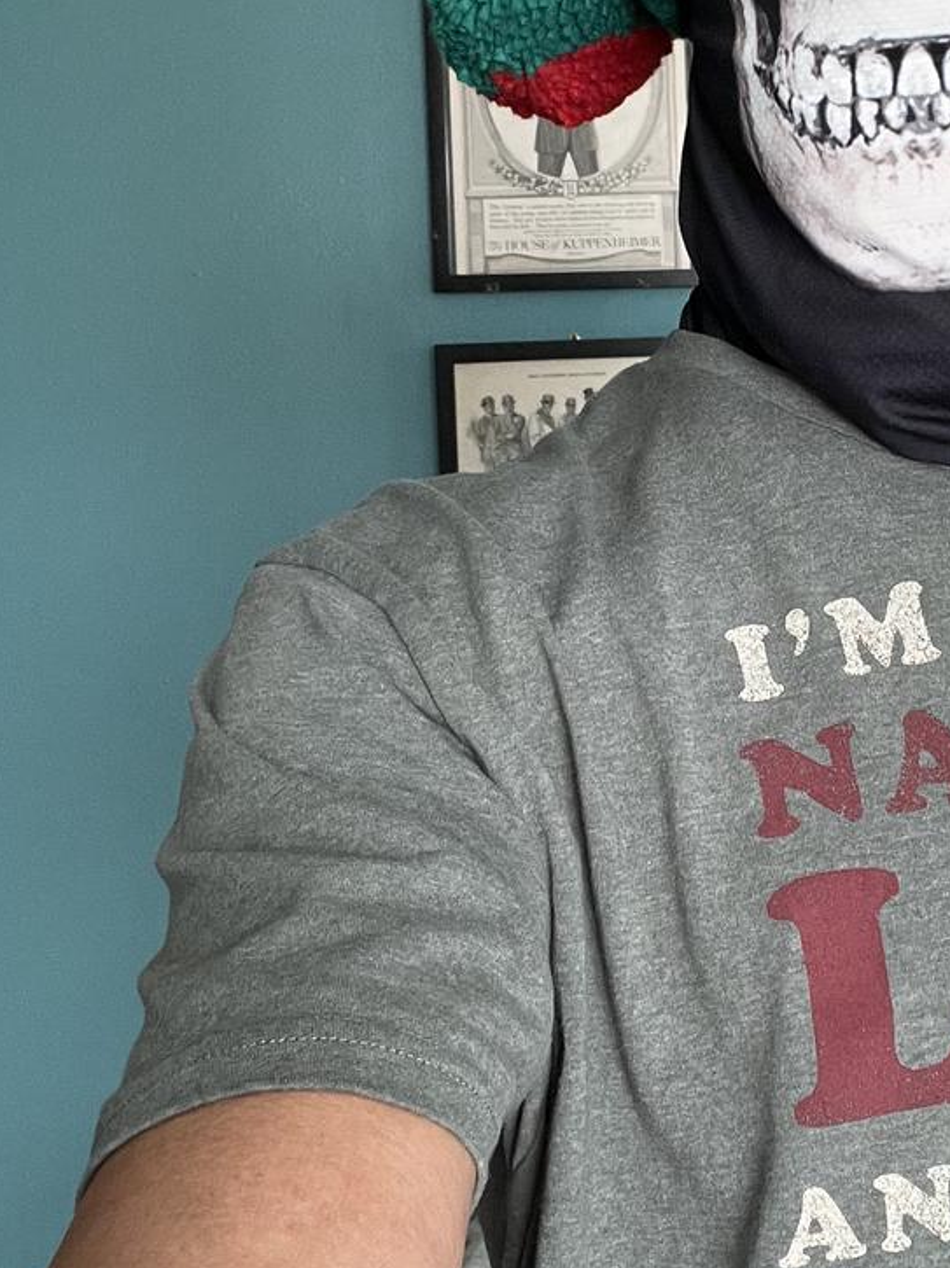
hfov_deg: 26.9
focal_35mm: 53
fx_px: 1941
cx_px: 773
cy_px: 416
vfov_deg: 35.8
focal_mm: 2.71
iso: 100
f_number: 2.2
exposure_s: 1/69
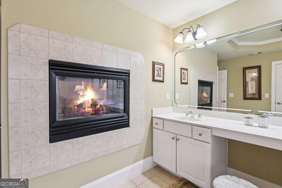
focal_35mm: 16
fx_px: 125
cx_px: 141
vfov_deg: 73.7
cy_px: 94
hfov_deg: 96.7
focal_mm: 16
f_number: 8
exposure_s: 1/30
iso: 200
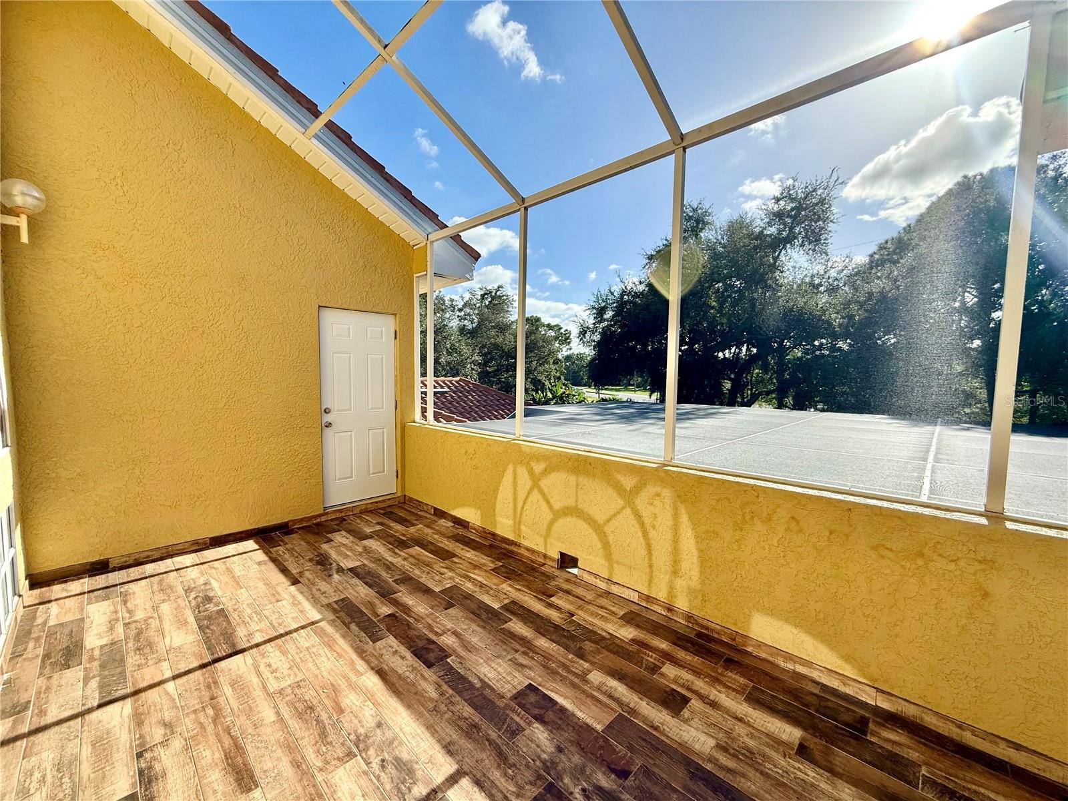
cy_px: 400
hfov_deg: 102.1
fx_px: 432
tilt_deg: -1.5
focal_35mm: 14
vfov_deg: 85.7
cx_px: 534
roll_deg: +0.6
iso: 50
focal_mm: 2.22
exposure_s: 1/1050
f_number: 2.2
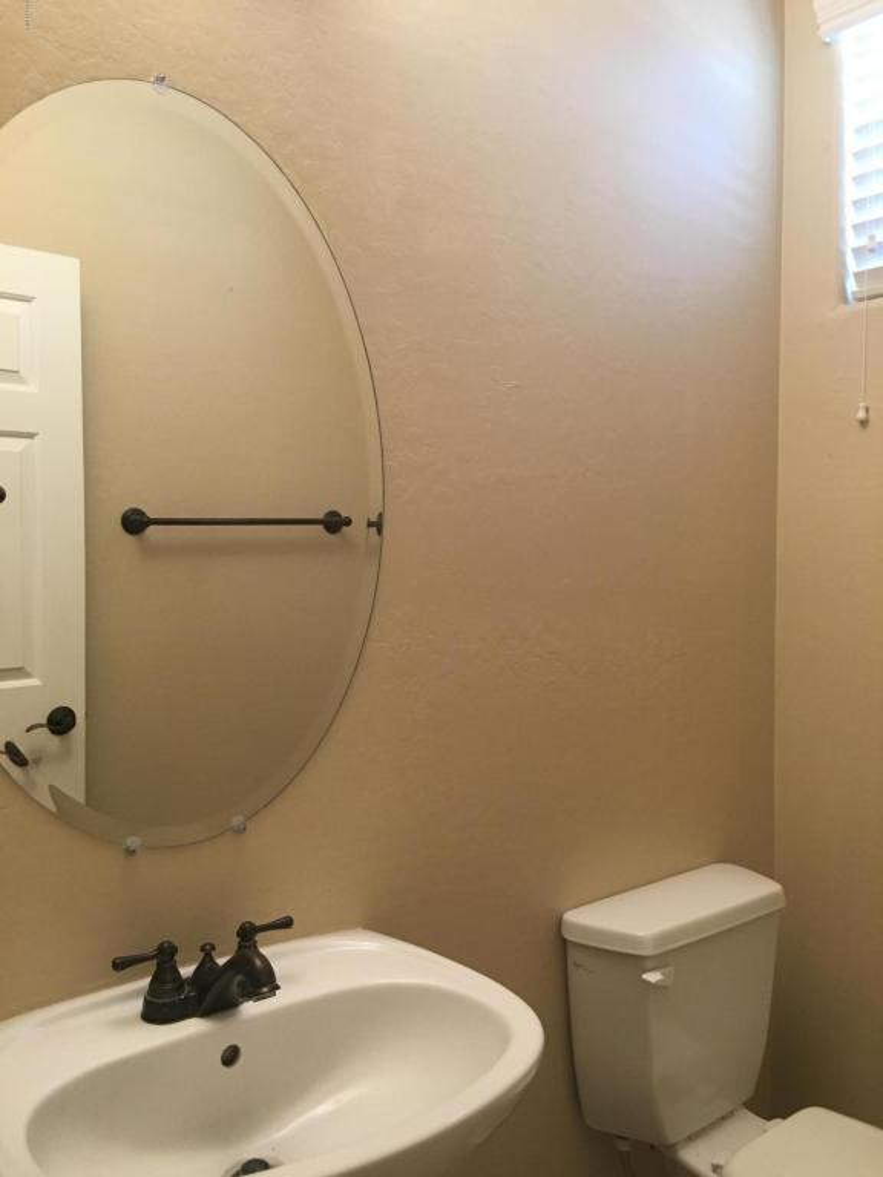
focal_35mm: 29
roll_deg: +0.3
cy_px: 588
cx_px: 442
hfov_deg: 48.2
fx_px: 986
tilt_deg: -3.2
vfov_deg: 61.7
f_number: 2.2
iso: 125
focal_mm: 4.15
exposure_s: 1/30
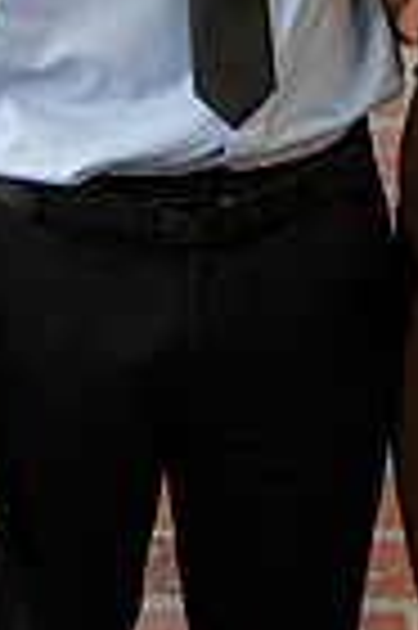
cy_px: -112
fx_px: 2863
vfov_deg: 12.3
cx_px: 360
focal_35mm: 164
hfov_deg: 8.3
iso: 1600
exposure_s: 1/80
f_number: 5.6
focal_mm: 51
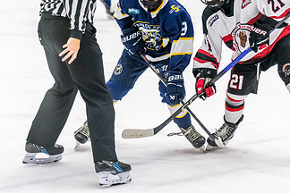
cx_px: 205
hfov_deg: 11.8
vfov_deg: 7.9
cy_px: 41
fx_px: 1402
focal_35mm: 174
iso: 3200
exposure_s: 1/640
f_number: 2.8
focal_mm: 95
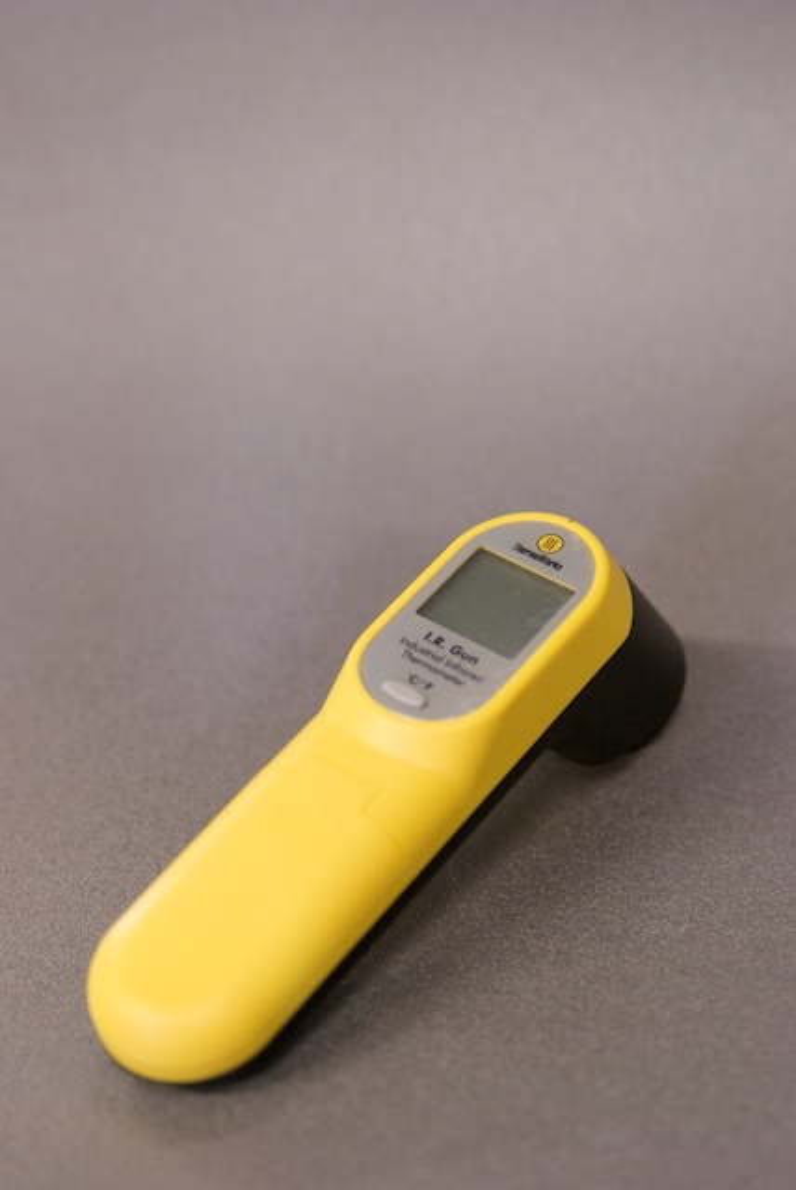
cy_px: 595
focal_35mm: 63
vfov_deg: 31.9
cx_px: 398
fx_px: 2085
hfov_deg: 21.6
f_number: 2.8
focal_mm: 42
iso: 200
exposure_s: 1/20
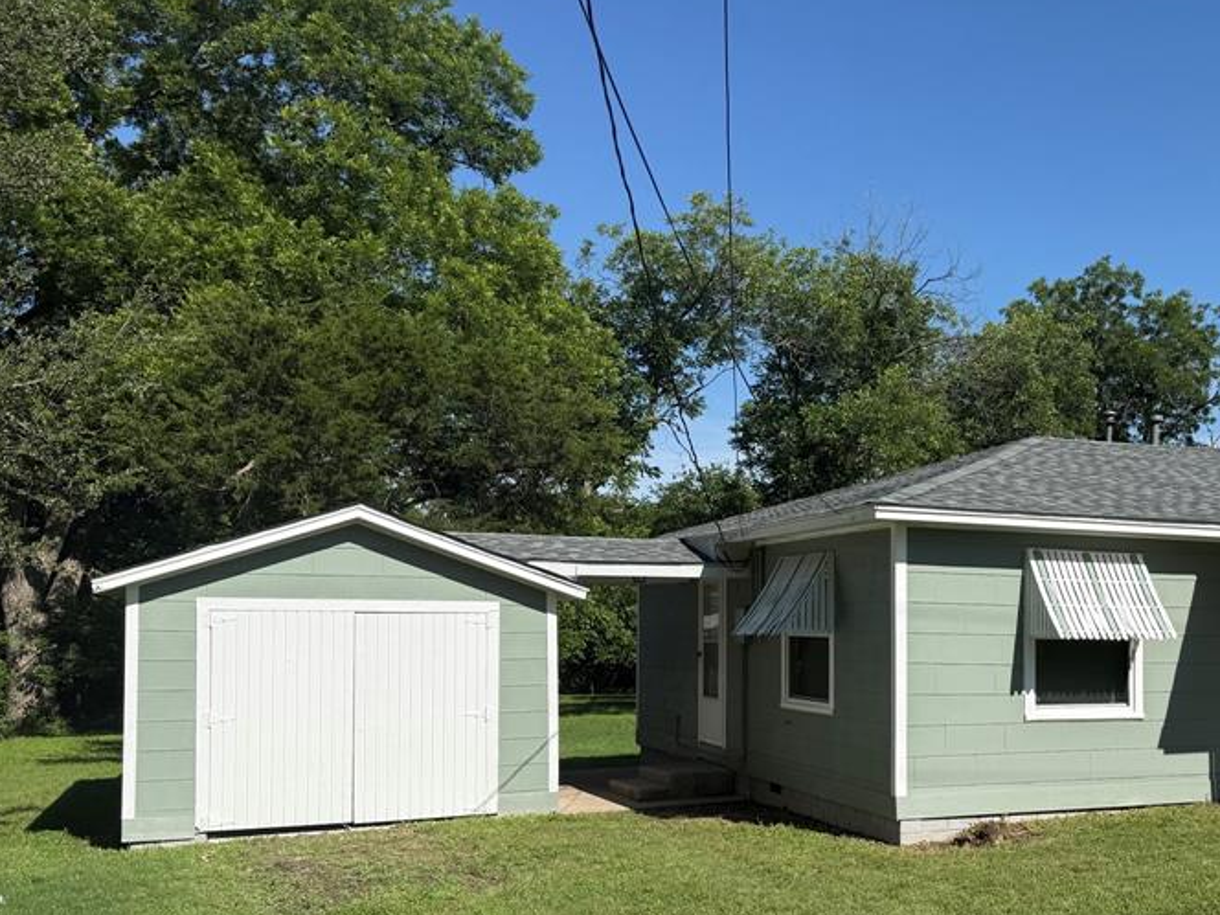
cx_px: 898
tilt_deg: +0.5
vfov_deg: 38.3
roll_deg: -0.1
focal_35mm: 37
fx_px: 1304
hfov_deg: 48.4
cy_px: 601
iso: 80
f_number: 1.78
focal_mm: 6.76
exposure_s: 1/4673
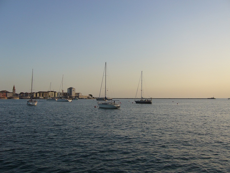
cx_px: 115
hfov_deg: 52.6
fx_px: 233
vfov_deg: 40.7
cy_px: 86
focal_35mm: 35
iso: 80
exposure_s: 1/250
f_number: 5.6
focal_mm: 5.8
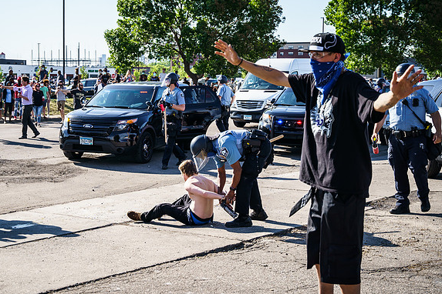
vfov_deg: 23.7
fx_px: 700
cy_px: 111
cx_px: 173
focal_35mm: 57
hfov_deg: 34.9
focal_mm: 43.6
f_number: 4
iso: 200
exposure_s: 1/1000
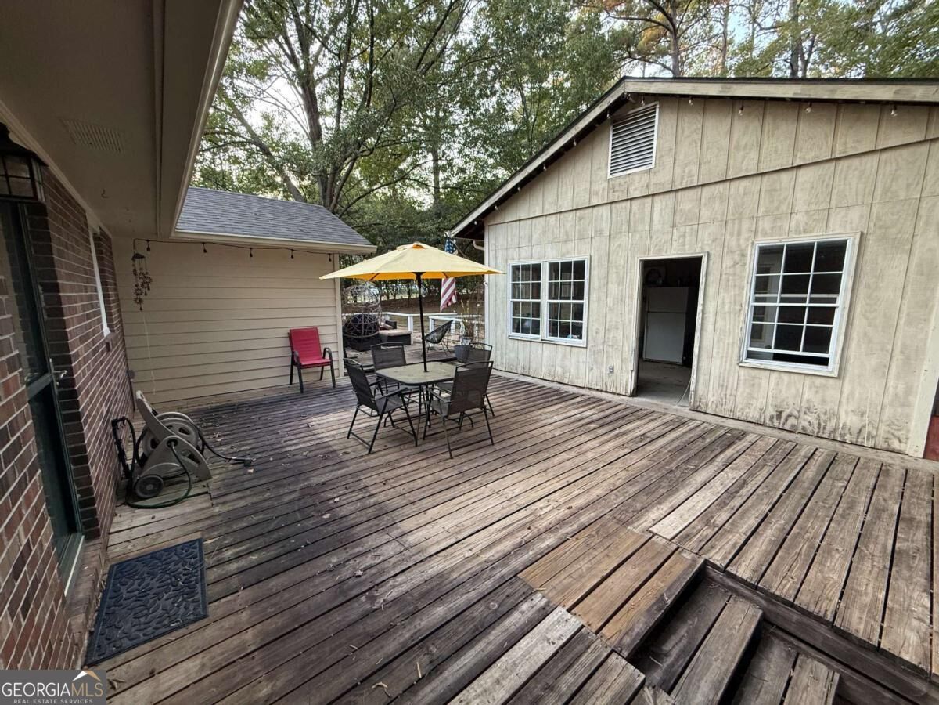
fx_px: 380
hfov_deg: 102.1
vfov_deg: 85.7
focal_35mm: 14
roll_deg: -0.2
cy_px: 352
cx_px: 470
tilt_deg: -9.3
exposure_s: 1/99
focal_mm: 2.22
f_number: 2.2
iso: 200
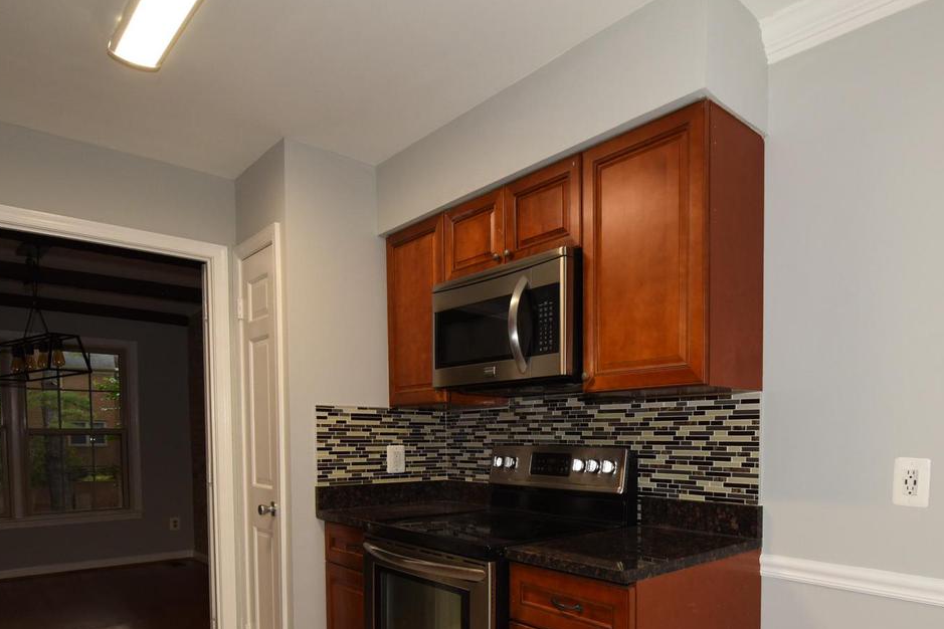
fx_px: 603
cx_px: 596
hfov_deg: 74.6
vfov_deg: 53.1
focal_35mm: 23
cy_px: 457
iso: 1250
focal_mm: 15
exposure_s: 1/60
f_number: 8
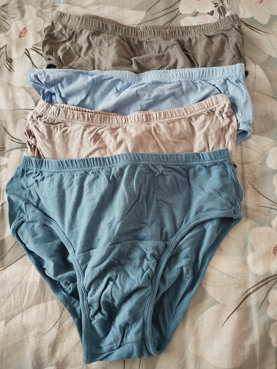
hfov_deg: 53.1
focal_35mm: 26
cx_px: 138
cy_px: 184
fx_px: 277
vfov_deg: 67.3
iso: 5390
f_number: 1.9
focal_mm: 4.95
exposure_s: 1/50
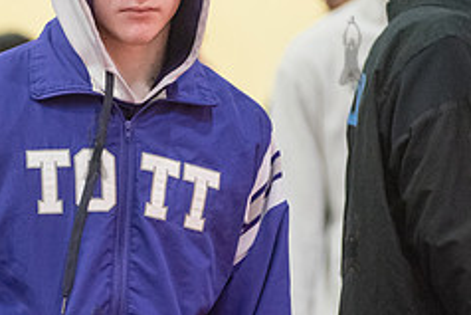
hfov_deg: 5.0
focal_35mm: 414
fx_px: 5420
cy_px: 146
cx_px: 95
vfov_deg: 3.3
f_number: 3.2
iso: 8000
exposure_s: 1/320
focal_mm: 170
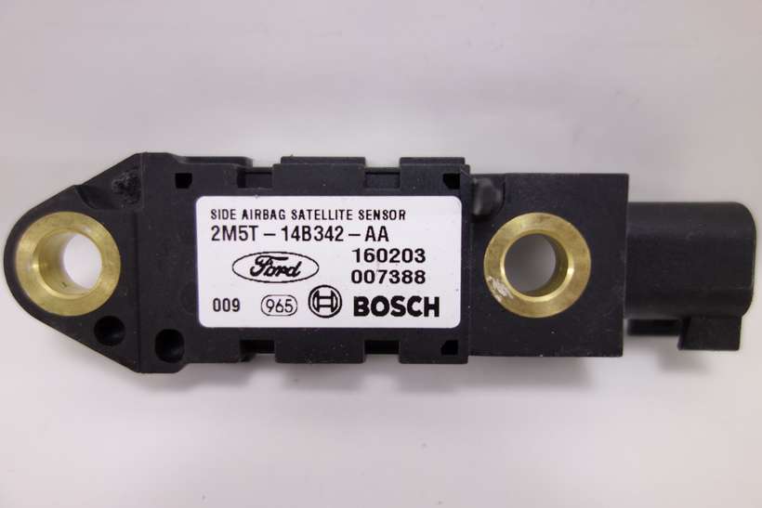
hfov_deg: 65.5
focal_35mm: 28
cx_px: 381
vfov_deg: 46.4
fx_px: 593
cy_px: 254
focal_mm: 10.4
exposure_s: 1/100
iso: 125
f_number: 2.2
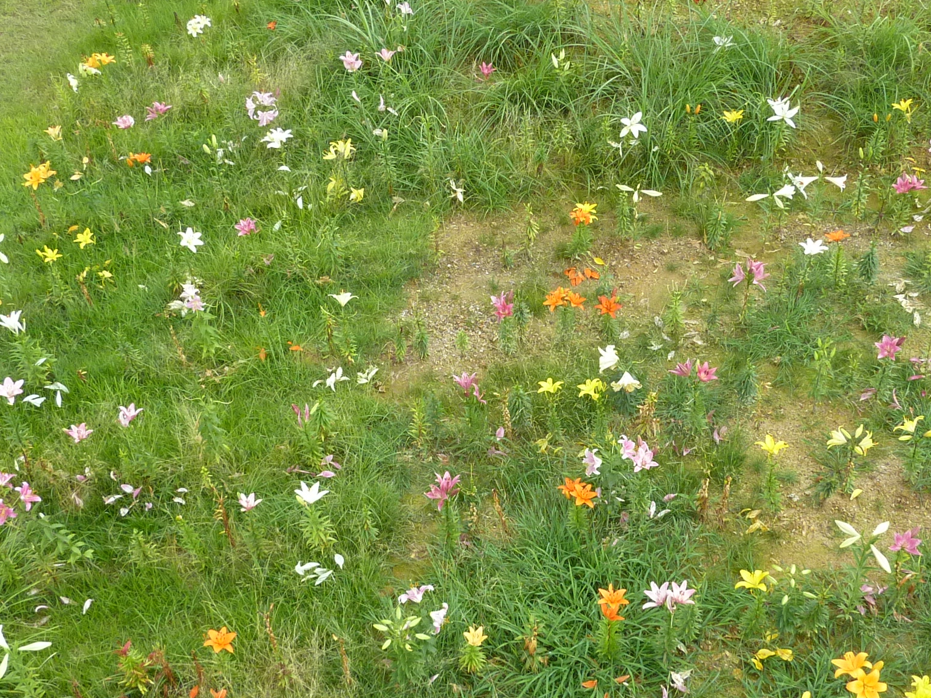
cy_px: 379
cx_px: 530
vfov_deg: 32.9
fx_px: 1183
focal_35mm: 44
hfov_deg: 42.8
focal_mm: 4.1
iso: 200
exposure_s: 1/250
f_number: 4
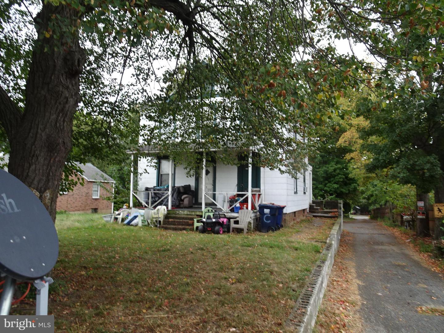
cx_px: 222
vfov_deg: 56.8
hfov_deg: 71.6
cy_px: 166
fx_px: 308
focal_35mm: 24
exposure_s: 1/80
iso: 80
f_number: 3.5
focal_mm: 4.1
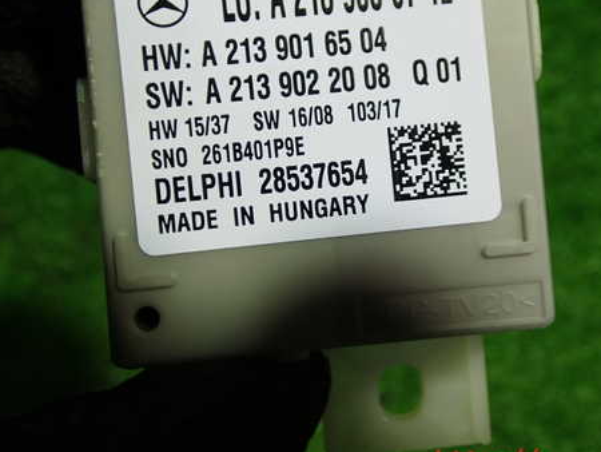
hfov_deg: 39.6
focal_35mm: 48
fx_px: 834
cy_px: 179
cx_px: 337
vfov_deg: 30.2
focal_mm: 6.37
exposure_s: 1/60
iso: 200
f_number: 2.5
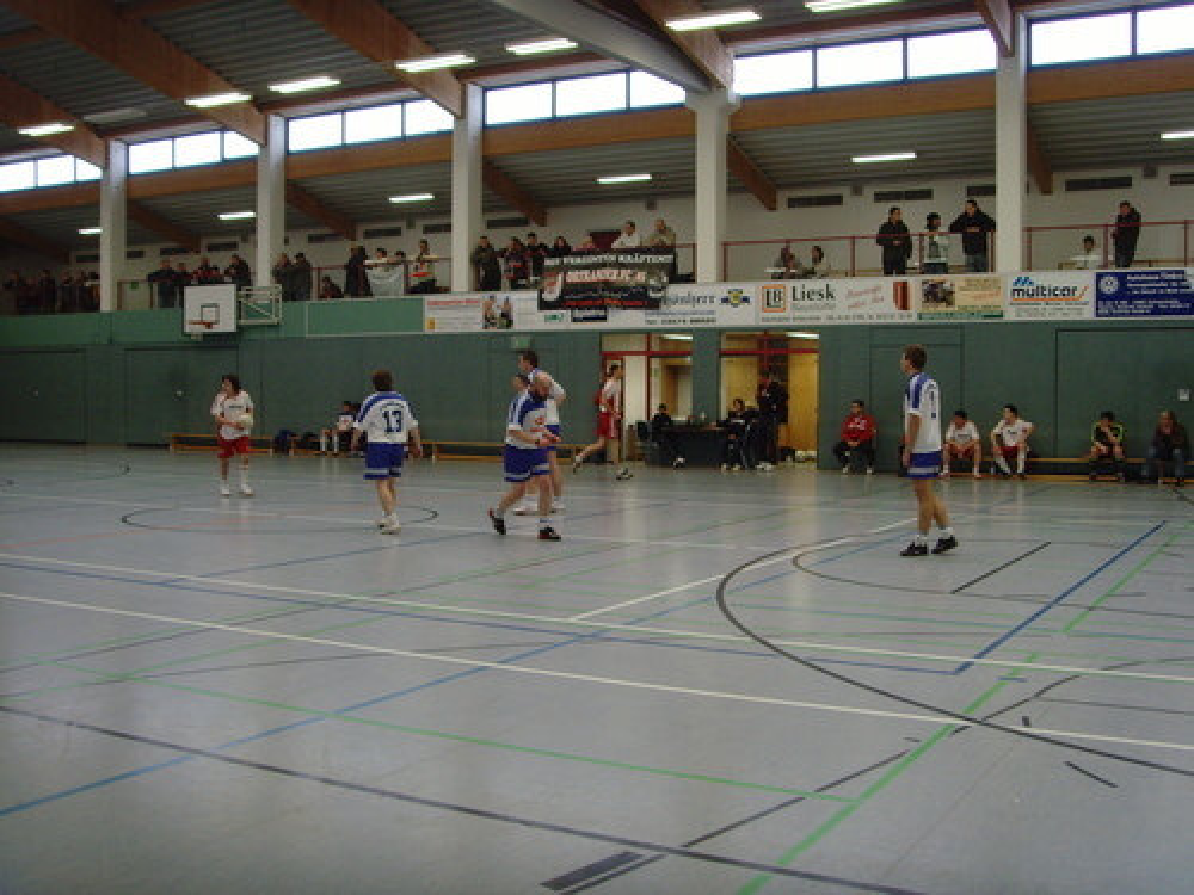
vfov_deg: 36.8
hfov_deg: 47.9
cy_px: 448
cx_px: 597
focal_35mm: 39
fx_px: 1345
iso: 200
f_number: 3.5
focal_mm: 6.6
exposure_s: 1/45
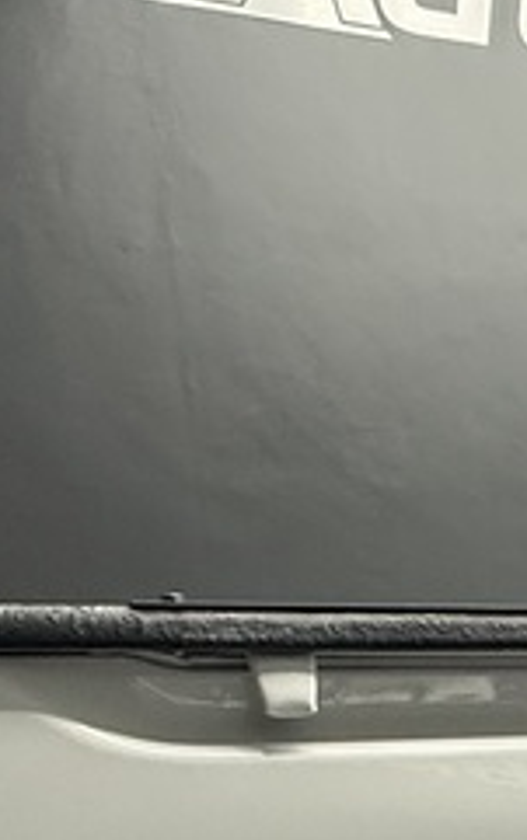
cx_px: 960
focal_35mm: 63
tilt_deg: -10.8
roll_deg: +1.3
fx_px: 1445
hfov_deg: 16.9
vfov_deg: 29.4
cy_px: 913
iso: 320
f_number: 2.2
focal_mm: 2.22
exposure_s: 1/100
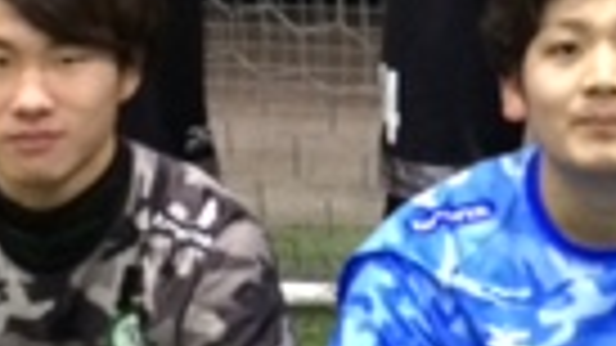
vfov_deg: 8.1
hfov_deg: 14.3
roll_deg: +0.4
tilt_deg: -1.4
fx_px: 2417
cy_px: -81
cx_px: 598
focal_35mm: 148
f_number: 2.2
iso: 320
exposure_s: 1/17
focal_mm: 4.15
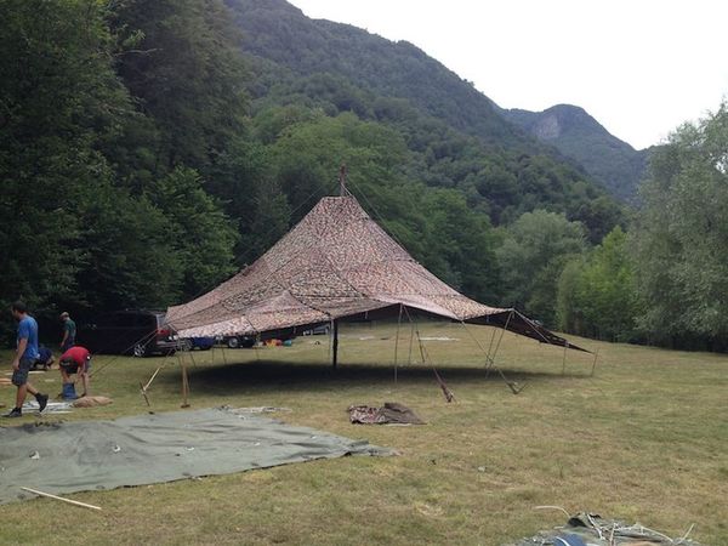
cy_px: 273
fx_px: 736
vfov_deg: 40.7
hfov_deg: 52.6
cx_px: 364
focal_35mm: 35
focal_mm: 4.28
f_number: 2.4
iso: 50
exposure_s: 1/717
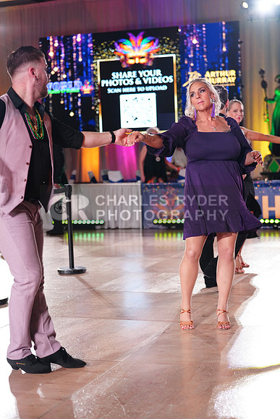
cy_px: 210
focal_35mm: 70
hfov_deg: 19.5
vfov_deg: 28.8
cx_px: 140
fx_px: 816
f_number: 2.8
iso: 2000
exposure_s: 1/640
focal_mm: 70
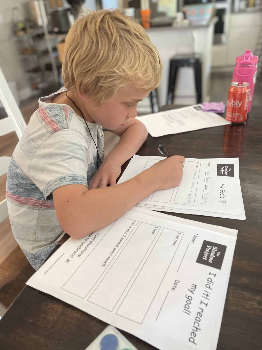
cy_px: 175
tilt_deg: -30.7
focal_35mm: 26
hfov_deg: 53.1
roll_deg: +6.7
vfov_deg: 67.3
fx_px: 262
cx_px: 131
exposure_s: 1/60
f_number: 1.6
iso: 250
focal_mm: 4.2
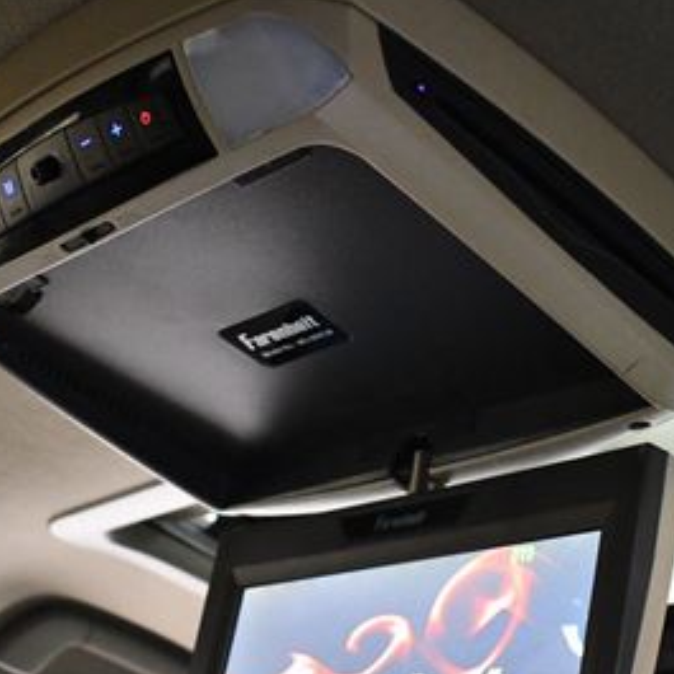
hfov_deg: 23.3
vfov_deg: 23.3
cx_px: 252
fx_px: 1630
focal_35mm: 74
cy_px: 427
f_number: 3.5
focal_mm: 18
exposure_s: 1/125
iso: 3200
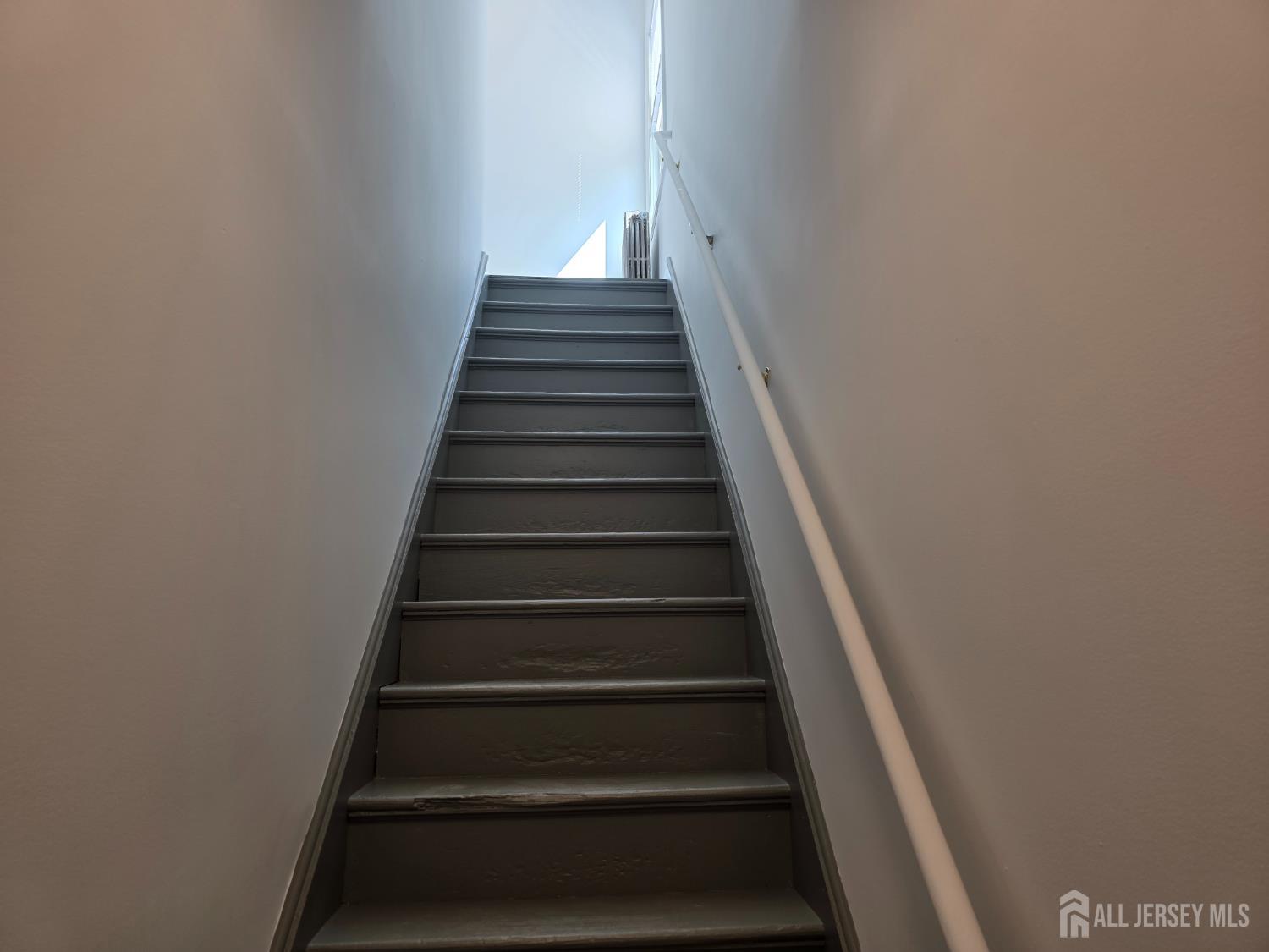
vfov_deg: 58.9
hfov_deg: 73.9
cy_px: 476
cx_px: 634
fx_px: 843
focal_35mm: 23
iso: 64
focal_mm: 6.3
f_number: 1.7
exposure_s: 1/120
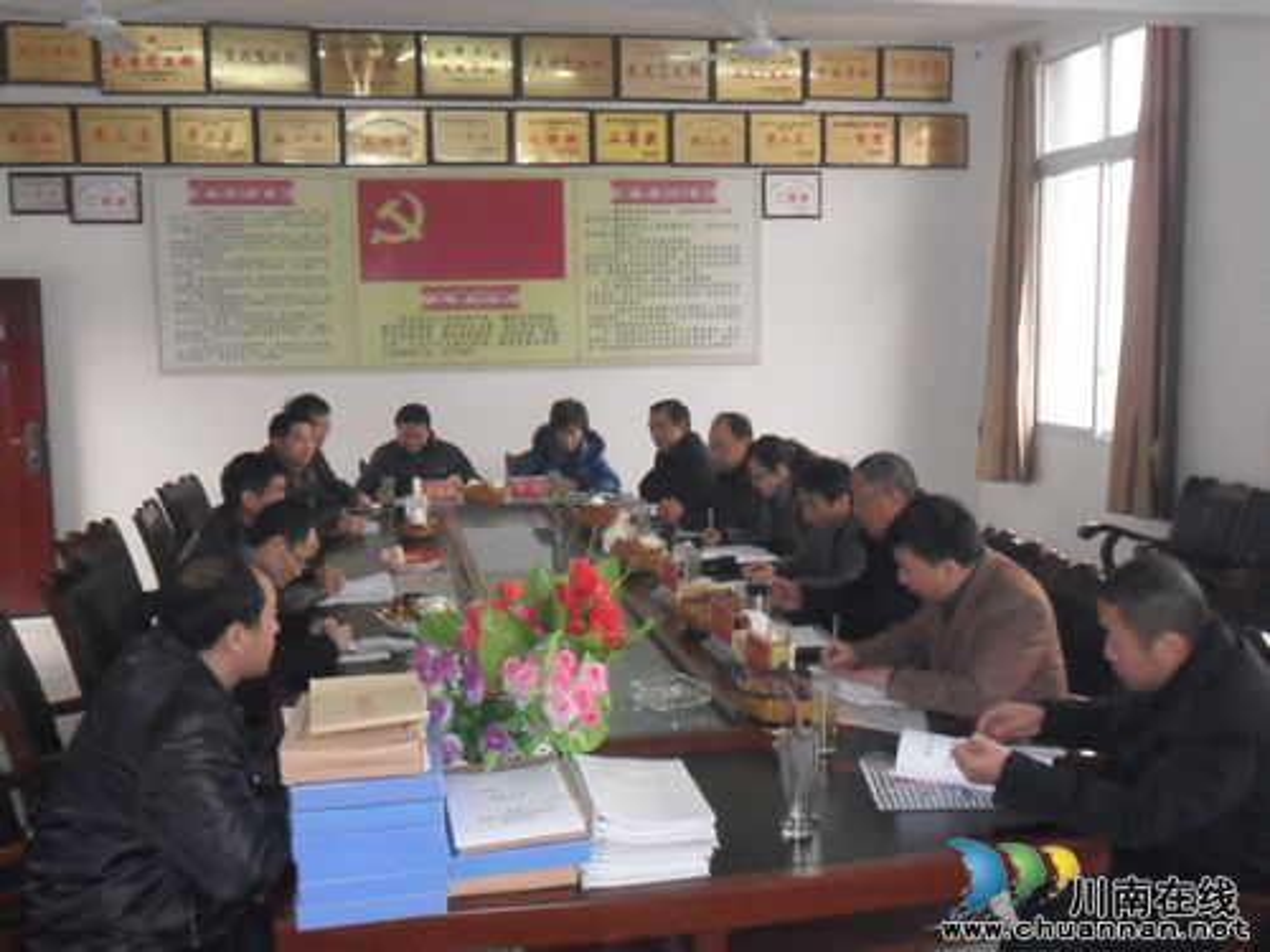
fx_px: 1357
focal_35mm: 37
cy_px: 476
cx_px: 635
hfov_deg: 50.1
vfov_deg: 38.7
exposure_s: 1/45
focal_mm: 6.6
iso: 320
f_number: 4
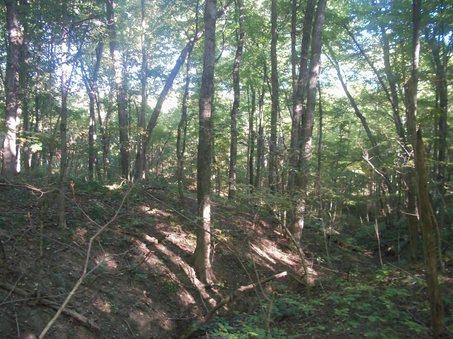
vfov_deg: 39.7
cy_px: 170
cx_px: 226
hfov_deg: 51.4
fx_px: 471
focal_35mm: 36
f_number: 3.1
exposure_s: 1/30
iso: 320
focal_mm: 6.5
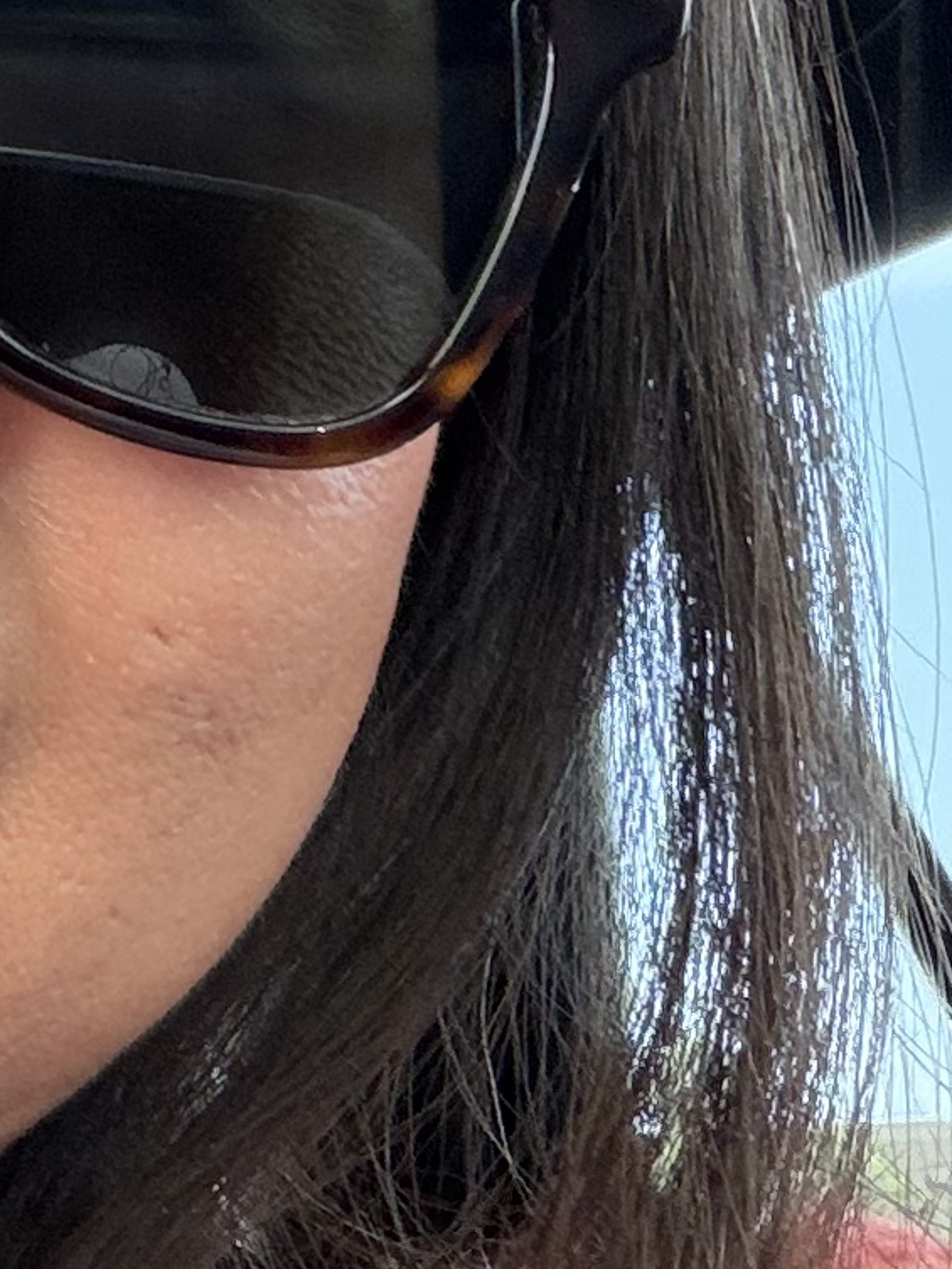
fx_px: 4509
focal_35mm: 123
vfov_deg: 15.6
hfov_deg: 11.4
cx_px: -637
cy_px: -81
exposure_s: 1/81
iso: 80
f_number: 1.9
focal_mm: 2.71
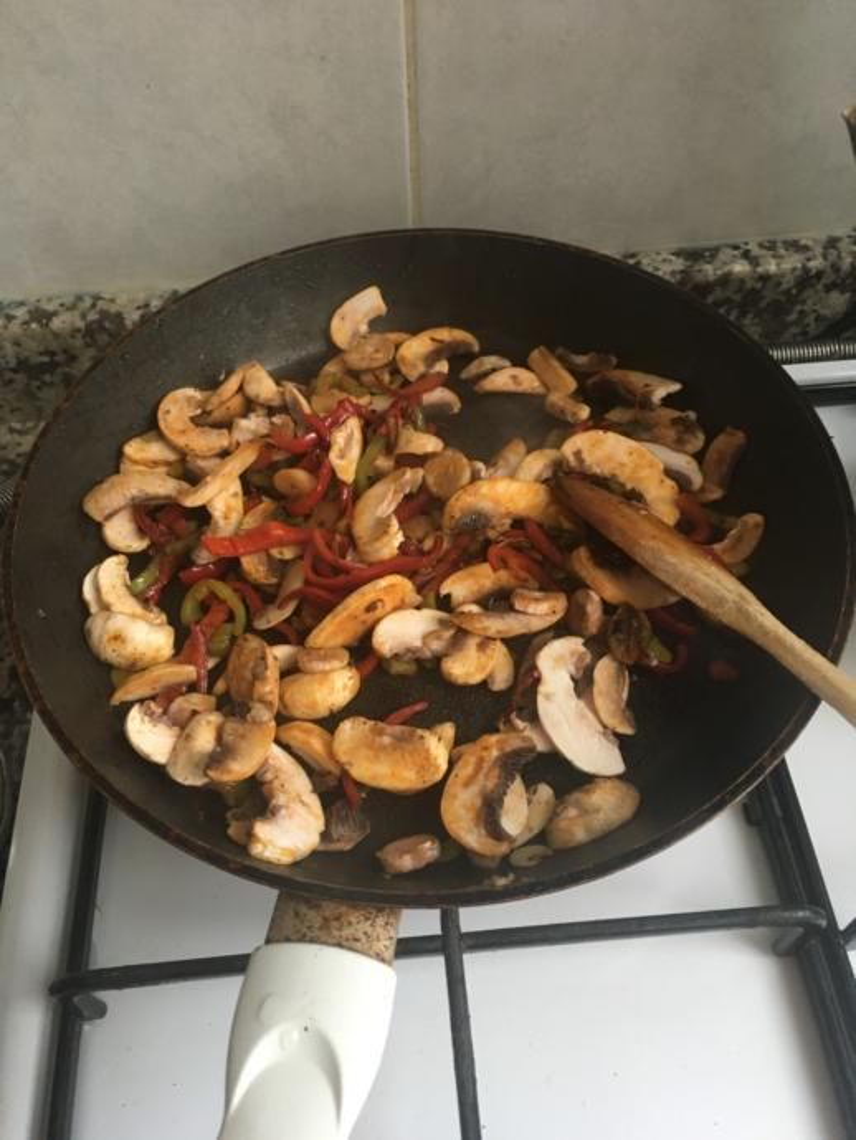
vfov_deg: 61.6
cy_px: 570
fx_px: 956
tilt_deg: -54.7
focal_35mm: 29
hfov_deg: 48.3
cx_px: 428
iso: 160
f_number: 2.2
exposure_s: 1/33
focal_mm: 4.15
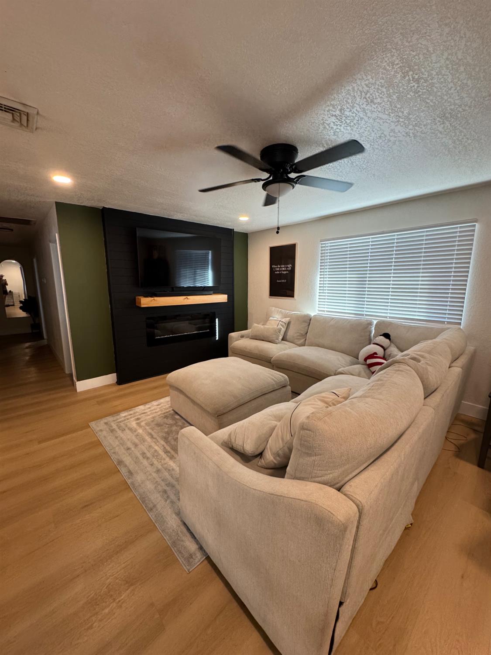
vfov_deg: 102.1
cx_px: 246
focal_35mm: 14
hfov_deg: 85.7
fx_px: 265
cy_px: 328
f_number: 2.2
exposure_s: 1/120
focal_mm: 2.22
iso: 320
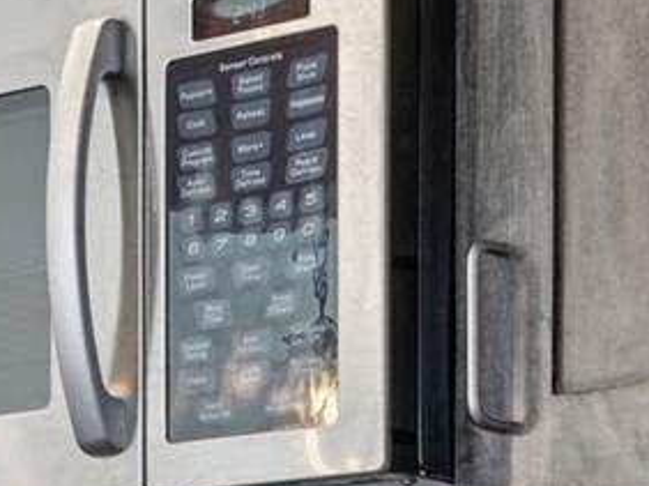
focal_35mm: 176
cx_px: -101
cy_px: 977
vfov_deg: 8.0
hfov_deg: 11.1
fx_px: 3297
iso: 400
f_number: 8
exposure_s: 1/10
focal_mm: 43
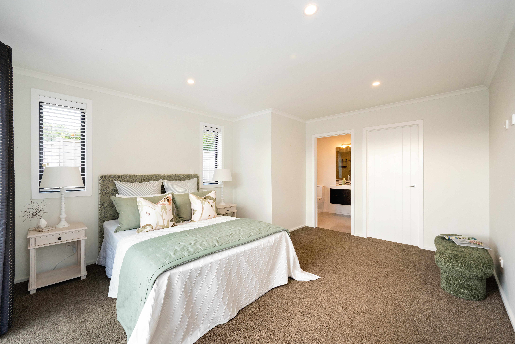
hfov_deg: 104.3
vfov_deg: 81.2
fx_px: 200
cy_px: 172
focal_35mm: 14
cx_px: 258
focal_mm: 14
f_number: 9
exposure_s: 1/60
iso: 800
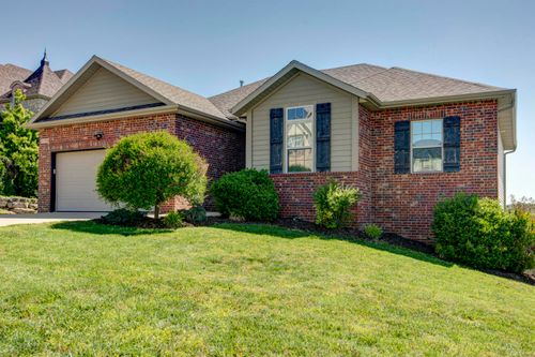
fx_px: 461
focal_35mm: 31
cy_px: 178
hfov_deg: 60.3
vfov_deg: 42.3
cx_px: 268
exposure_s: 1/250
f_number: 6.3
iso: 100
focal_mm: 31
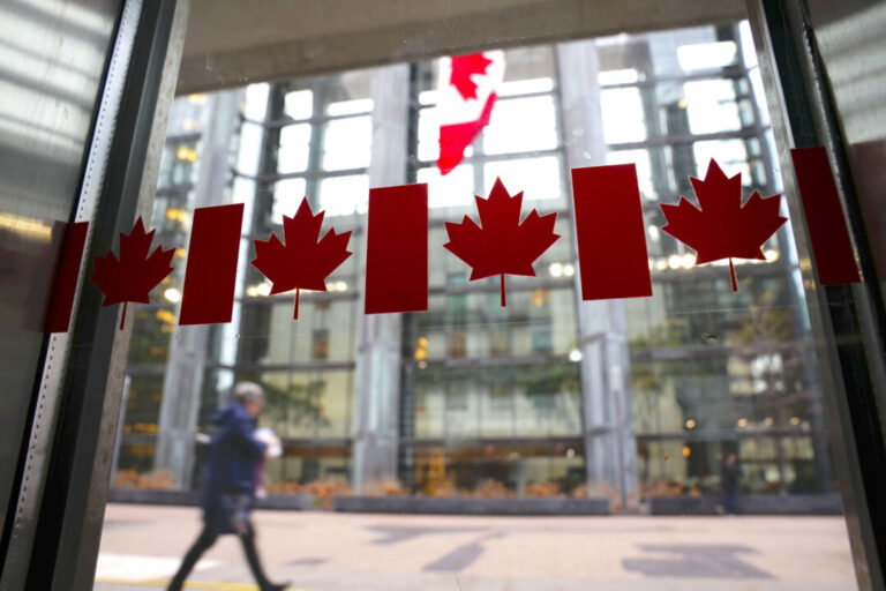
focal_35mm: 24
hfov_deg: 73.7
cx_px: 443
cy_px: 296
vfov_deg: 53.1
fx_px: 591
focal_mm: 24
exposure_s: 1/20
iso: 640
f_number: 8
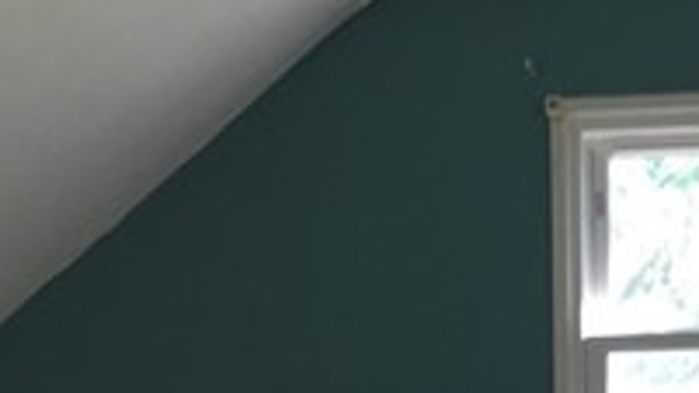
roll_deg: -0.1
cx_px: 803
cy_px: 661
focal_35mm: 161
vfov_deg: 7.4
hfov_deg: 13.1
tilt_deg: +2.9
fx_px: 2984
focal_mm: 4.15
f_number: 2.2
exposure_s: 1/40
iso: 32
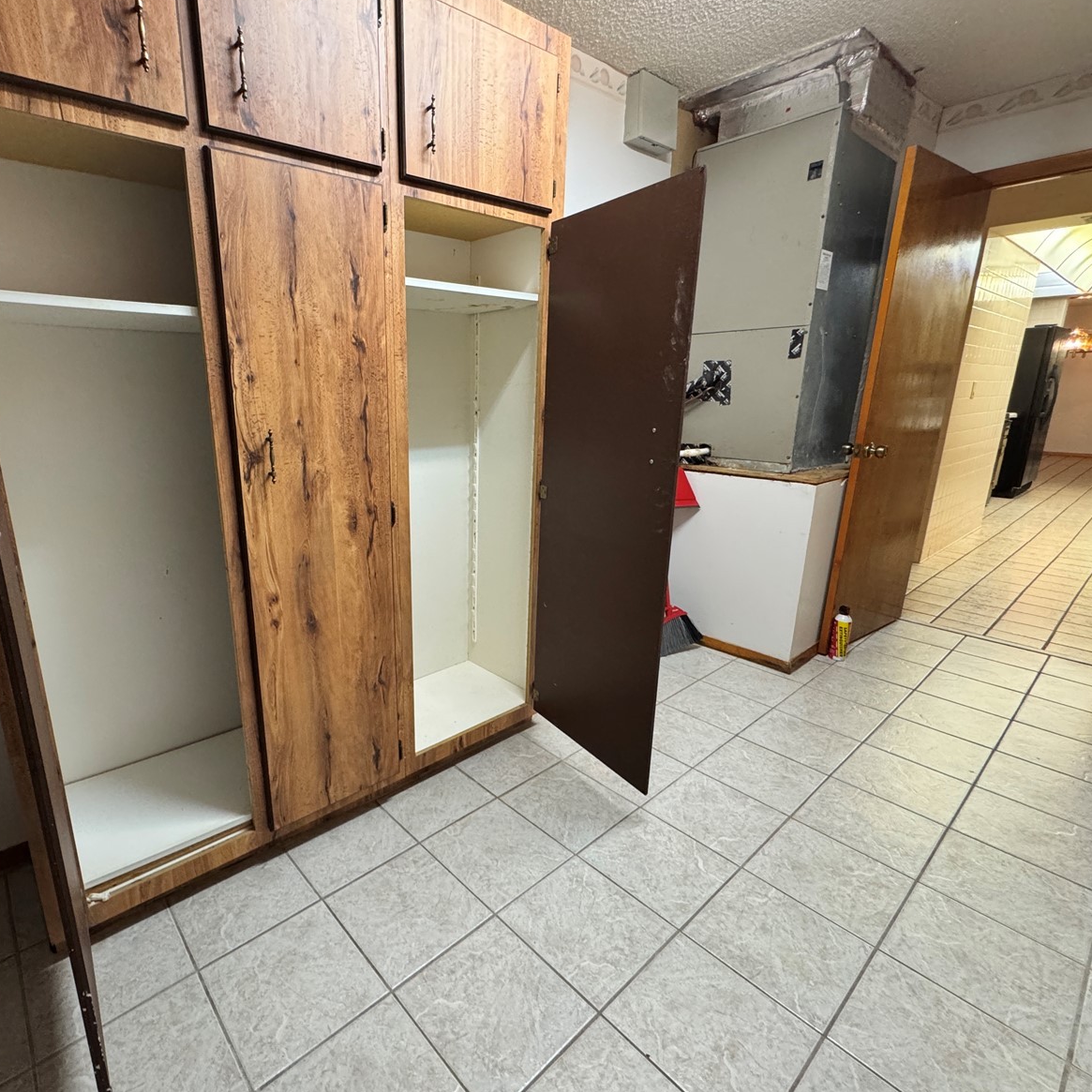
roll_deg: +0.2
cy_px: 548
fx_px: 607
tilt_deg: -15.5
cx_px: 436
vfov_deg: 84.0
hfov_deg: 82.9
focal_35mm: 17
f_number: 2.2
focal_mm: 2.22
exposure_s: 1/60
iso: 400
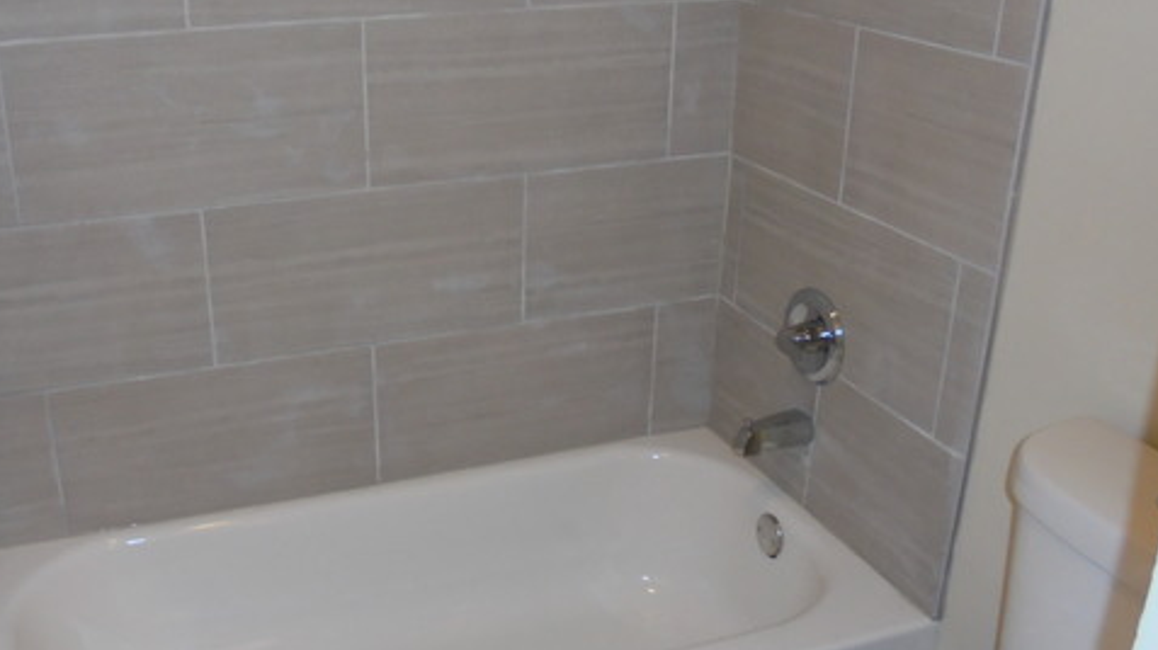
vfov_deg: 31.2
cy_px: 303
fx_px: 1166
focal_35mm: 38
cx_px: 427
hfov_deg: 52.2
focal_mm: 4.6
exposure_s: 1/30
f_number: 3.5
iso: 400
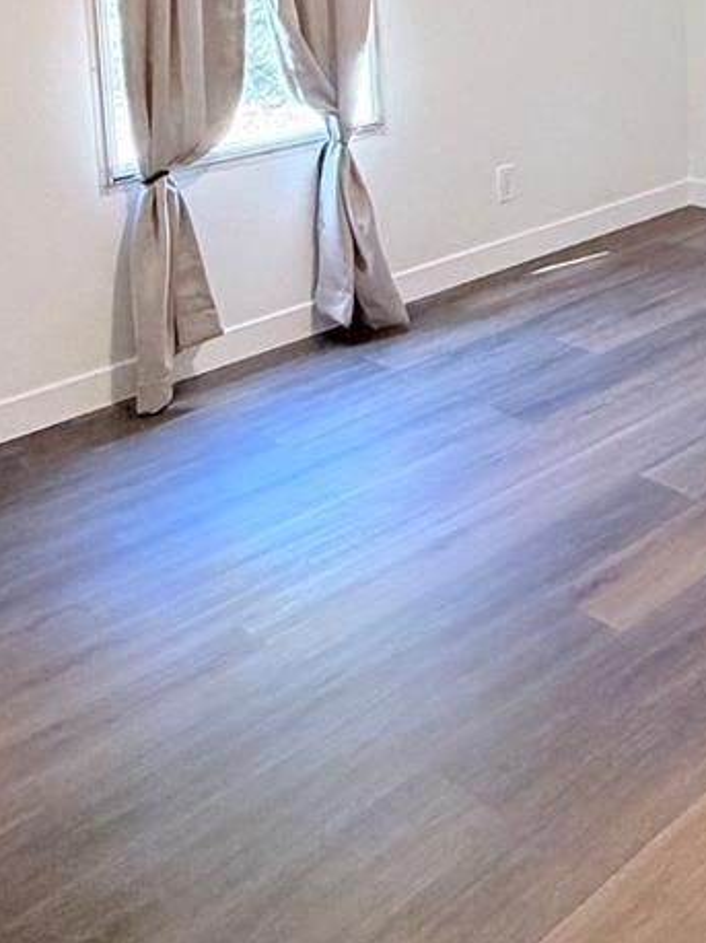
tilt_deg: -6.7
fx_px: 1279
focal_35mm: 47
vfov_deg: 36.3
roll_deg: +0.7
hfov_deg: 28.7
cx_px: 720
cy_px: -8
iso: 500
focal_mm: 2.22
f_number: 2.2
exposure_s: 1/60
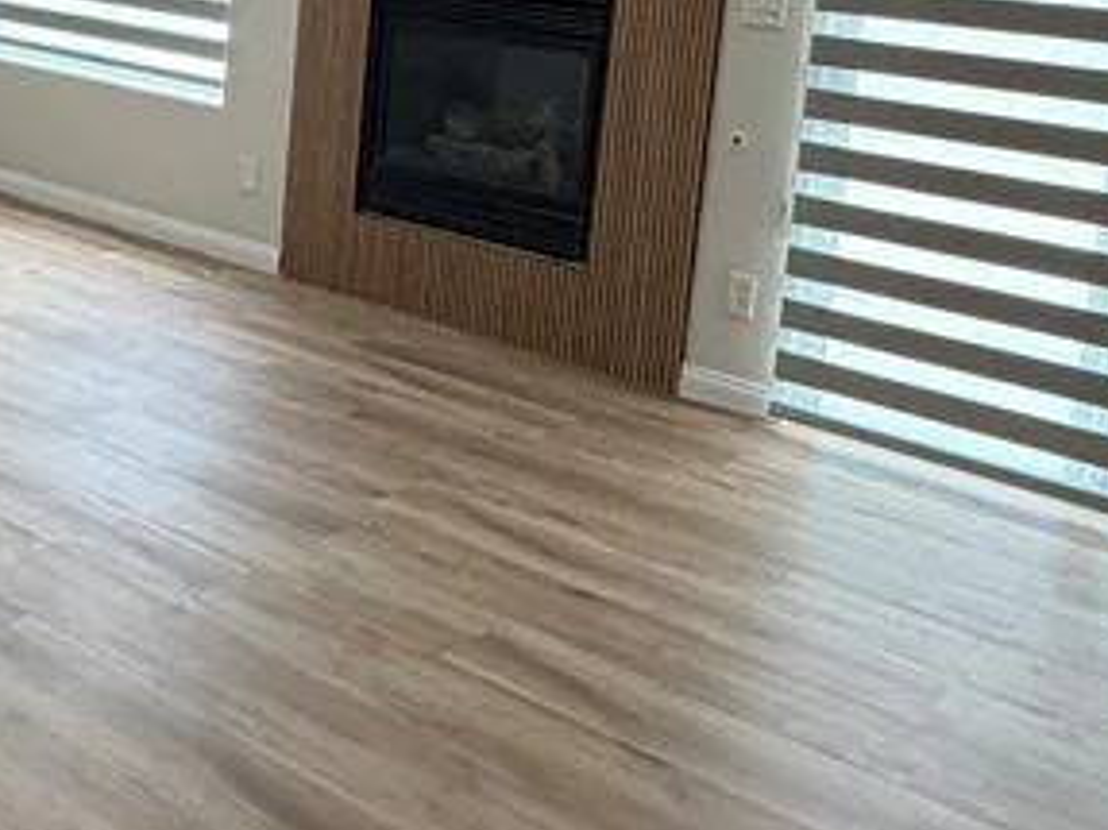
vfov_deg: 27.8
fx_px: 1600
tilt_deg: -6.7
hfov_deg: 37.4
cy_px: 58
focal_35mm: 50
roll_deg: -4.6
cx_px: 297
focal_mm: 2.22
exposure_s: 1/60
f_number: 2.2
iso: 160
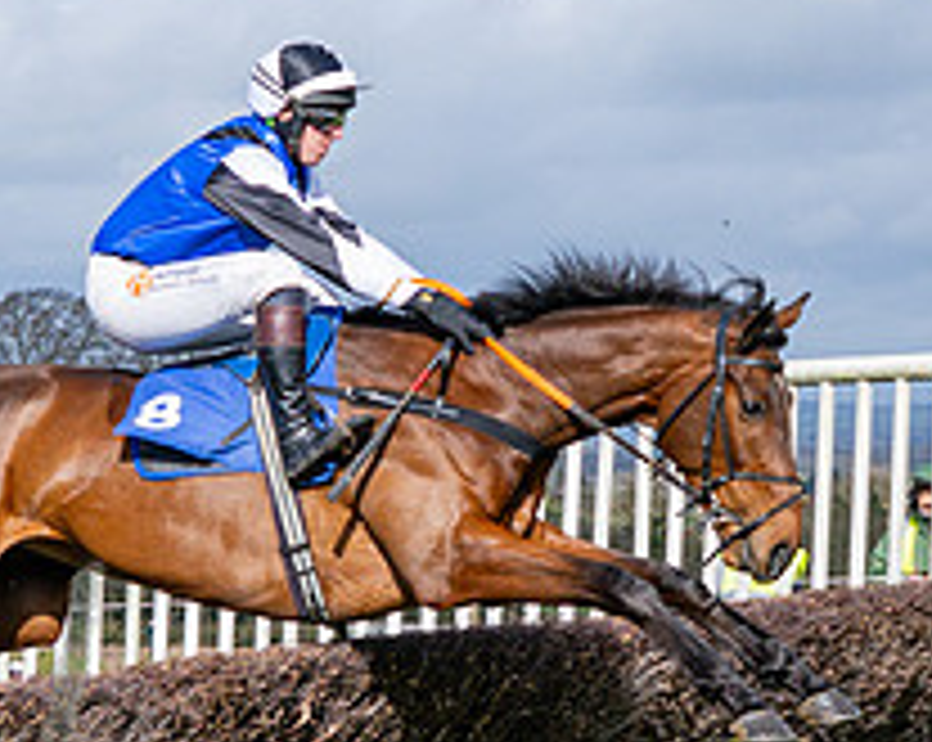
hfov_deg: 9.9
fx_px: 5399
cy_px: 449
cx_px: 308
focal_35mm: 196
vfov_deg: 7.9
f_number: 4
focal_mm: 35
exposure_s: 1/2000
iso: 200
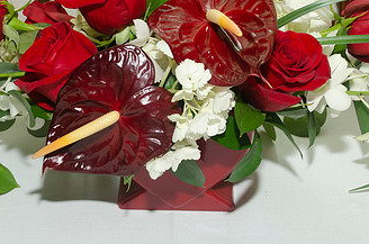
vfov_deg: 12.8
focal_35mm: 106
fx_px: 1084
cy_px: 63
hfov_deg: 19.3
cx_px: 159
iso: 100
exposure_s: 1/60
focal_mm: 40
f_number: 5
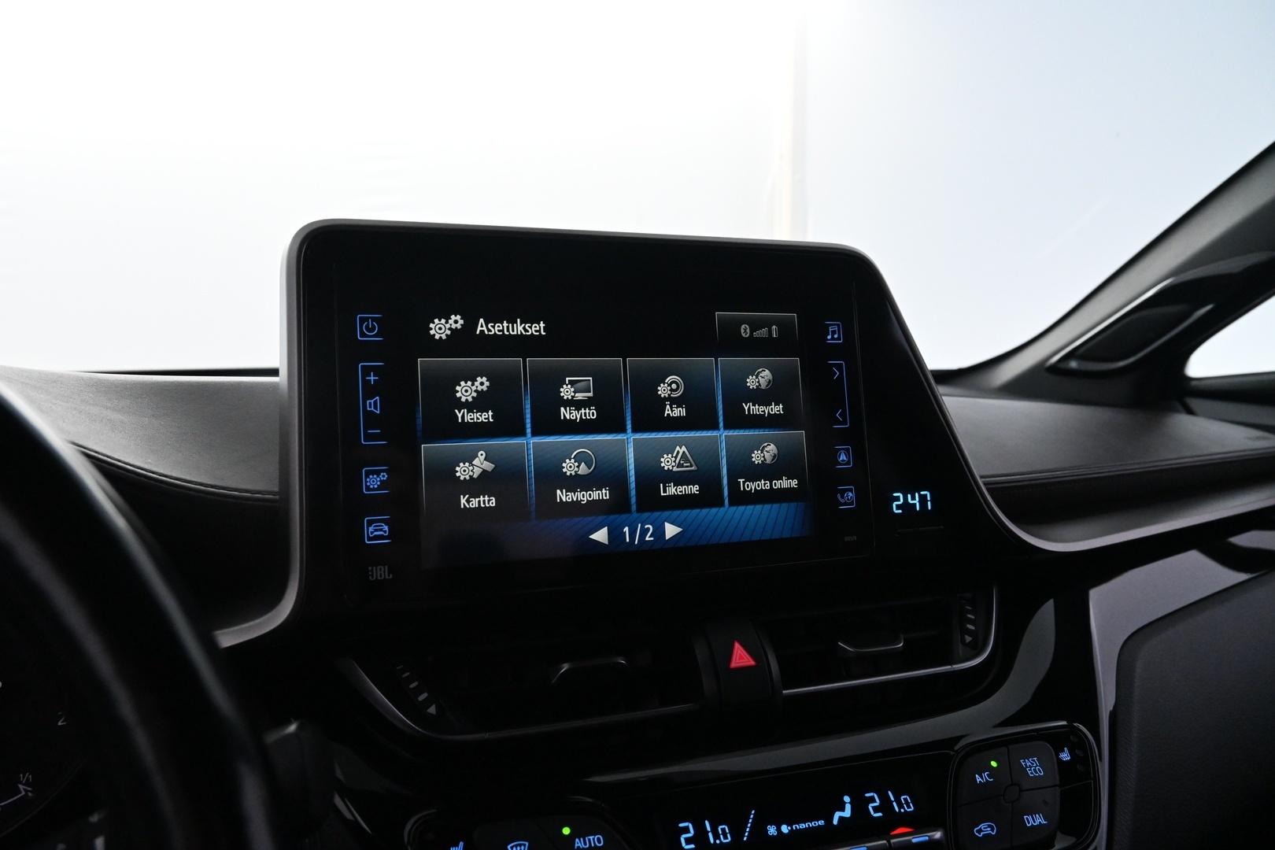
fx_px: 850
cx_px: 638
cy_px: 425
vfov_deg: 53.1
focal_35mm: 24
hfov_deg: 73.7
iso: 4000
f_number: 5.6
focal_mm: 16
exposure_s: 1/125
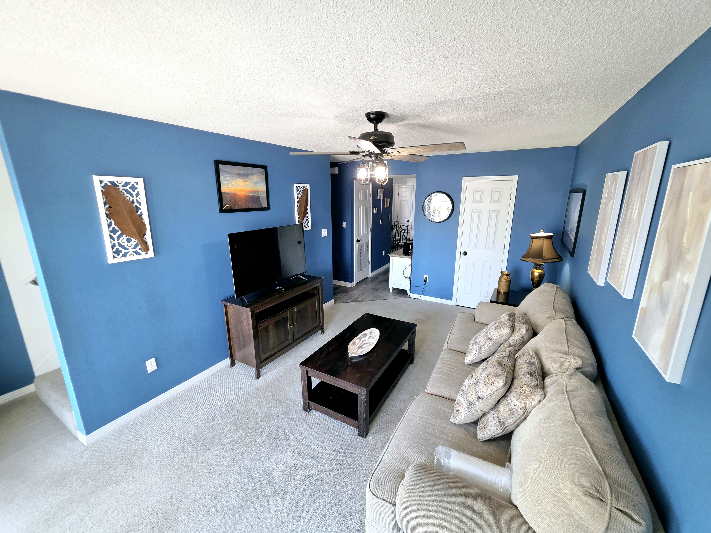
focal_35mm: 13
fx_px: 267
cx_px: 356
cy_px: 266
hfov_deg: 106.2
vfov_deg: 89.9
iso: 125
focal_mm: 2.2
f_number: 1.9
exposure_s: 1/120
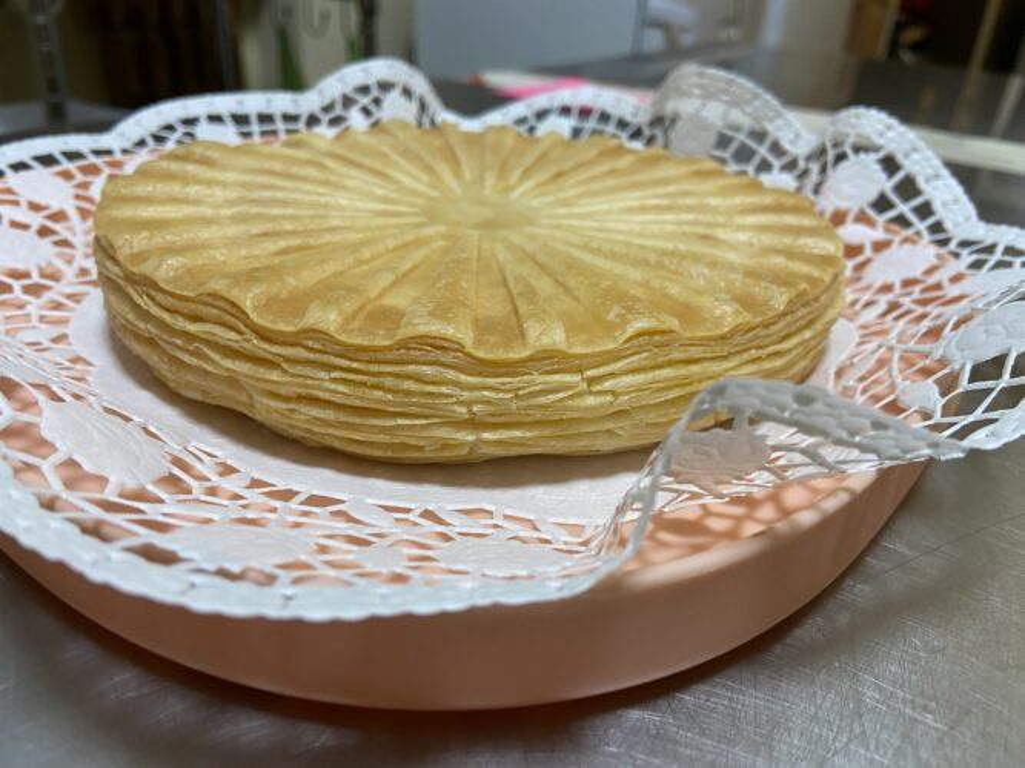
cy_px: 384
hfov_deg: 67.3
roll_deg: -5.2
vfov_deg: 53.0
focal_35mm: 26
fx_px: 770
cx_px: 512
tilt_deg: -28.7
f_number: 1.8
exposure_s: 1/60
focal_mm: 4.25
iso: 125
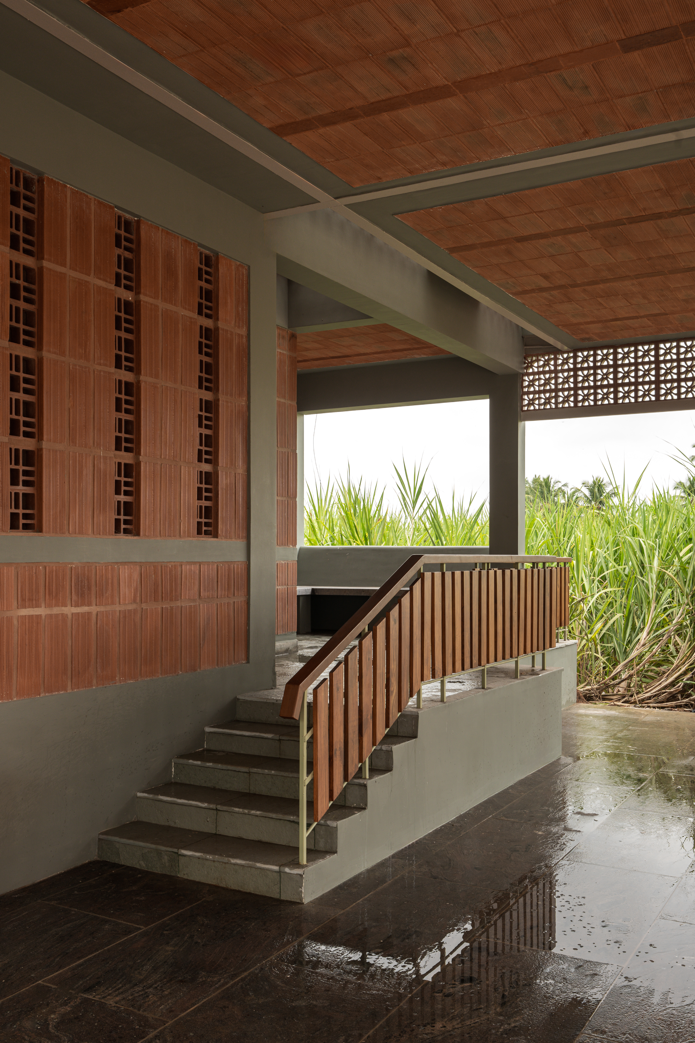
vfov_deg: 57.2
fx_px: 956
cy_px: 522
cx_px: 348
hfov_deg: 40.0
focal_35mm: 33
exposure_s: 1/15
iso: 50
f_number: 10
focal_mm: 33
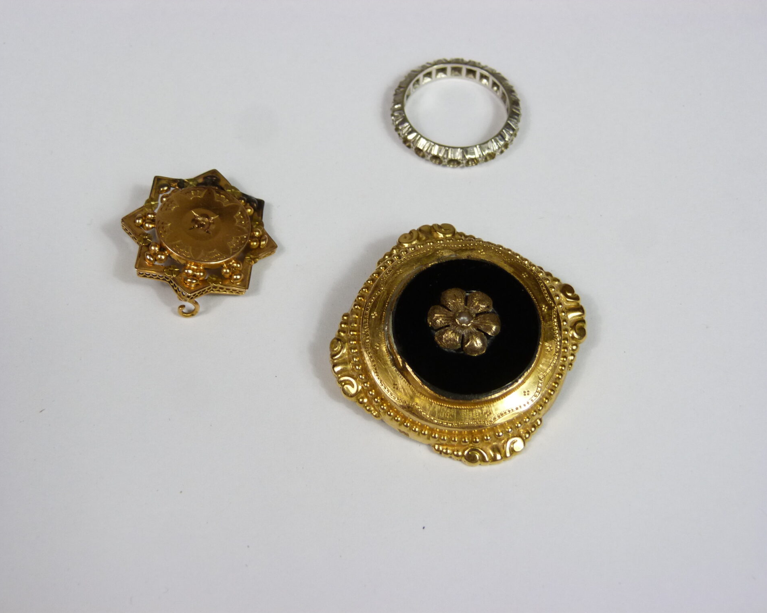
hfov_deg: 31.0
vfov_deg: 25.0
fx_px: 1385
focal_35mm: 61
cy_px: 304
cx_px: 377
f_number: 3.2
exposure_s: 1/60
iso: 200
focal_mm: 10.5
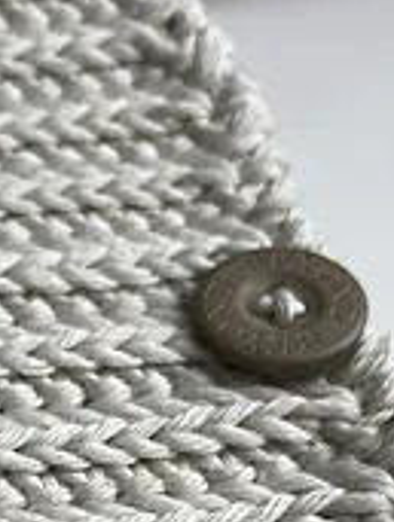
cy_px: 513
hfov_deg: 15.1
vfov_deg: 20.8
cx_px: -205
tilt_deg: -57.1
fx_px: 1376
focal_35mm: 91
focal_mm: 5.1
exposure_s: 1/122
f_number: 1.6
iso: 100
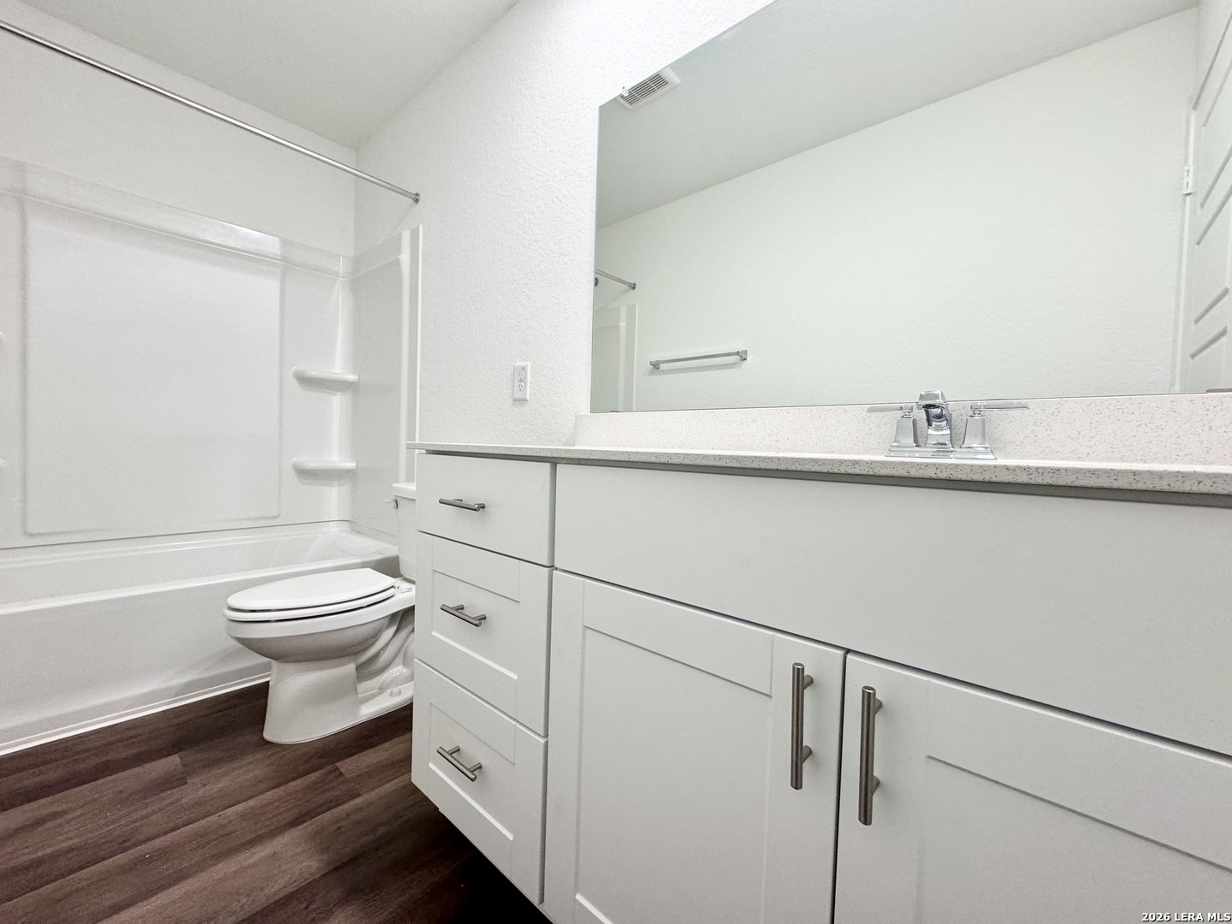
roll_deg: -1.4
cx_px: 616
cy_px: 462
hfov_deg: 102.1
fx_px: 498
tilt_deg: -0.2
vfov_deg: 85.7
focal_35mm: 14
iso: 200
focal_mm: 2.22
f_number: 2.2
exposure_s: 1/120
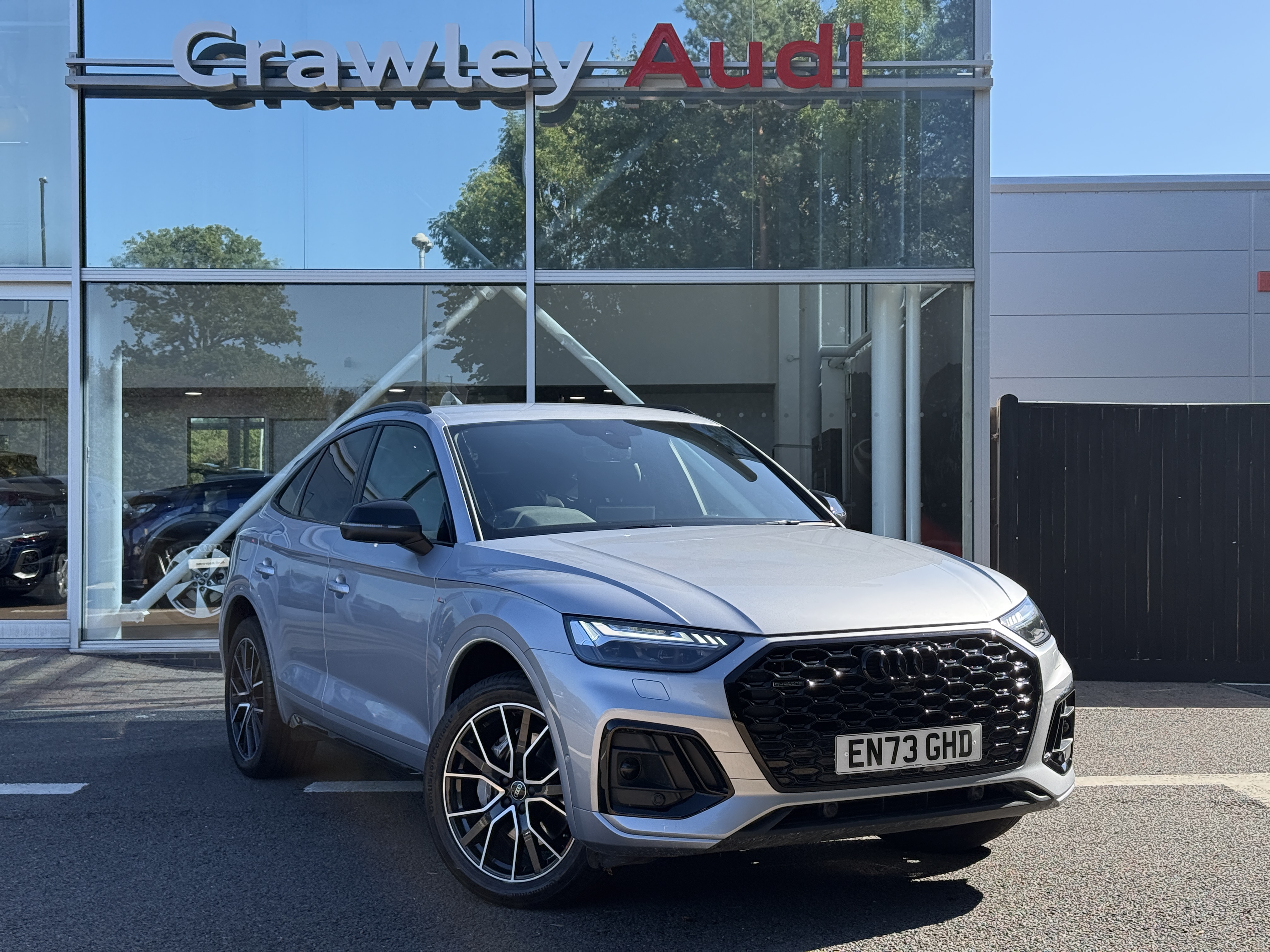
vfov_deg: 30.3
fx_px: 1761
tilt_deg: +1.5
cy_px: 476
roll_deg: +0.7
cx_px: 635
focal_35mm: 48
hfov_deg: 39.7
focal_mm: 6.76
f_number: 1.78
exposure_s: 1/1754
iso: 100
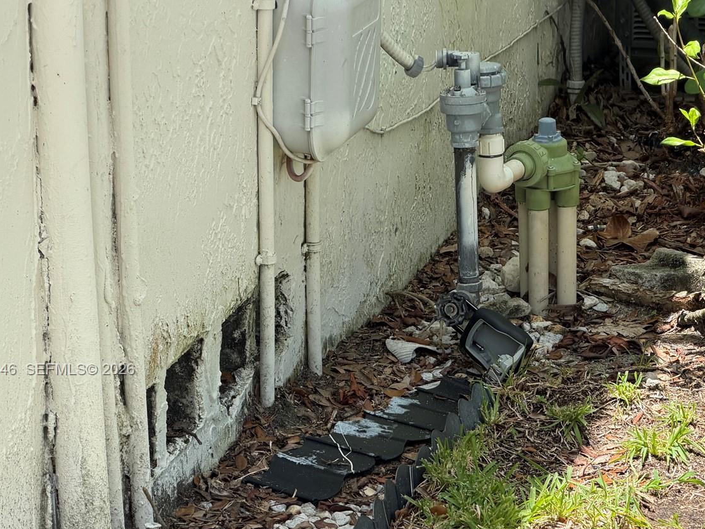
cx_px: 445
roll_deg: -0.9
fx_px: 2932
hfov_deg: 13.7
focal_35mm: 144
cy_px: 370
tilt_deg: -17.0
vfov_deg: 10.3
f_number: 2.8
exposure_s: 1/301
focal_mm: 16.89
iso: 50
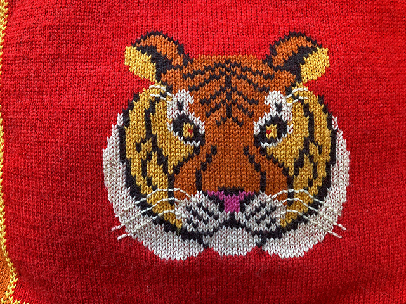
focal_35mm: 28
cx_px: 203
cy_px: 152
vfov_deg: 49.7
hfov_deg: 63.4
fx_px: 328
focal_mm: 3.99
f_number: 1.8
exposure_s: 1/121
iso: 64
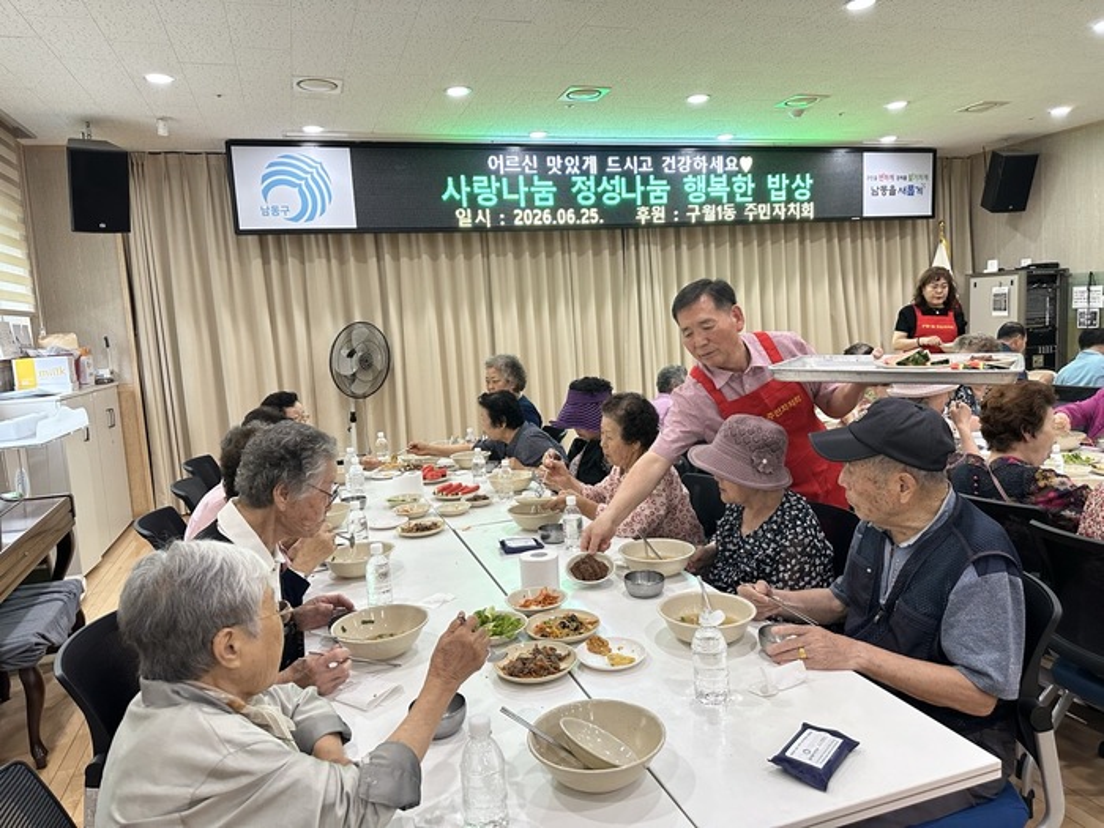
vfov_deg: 56.8
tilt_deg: -5.1
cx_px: 552
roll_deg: +3.6
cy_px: 414
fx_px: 765
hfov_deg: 71.6
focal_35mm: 24
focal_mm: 6.86
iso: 160
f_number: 1.78
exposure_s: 1/120
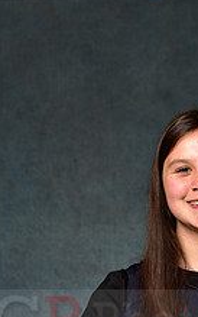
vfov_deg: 11.0
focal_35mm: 189
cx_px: 197
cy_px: 310
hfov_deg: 6.9
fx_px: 1631
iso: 100
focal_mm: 70
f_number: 5
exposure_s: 1/200
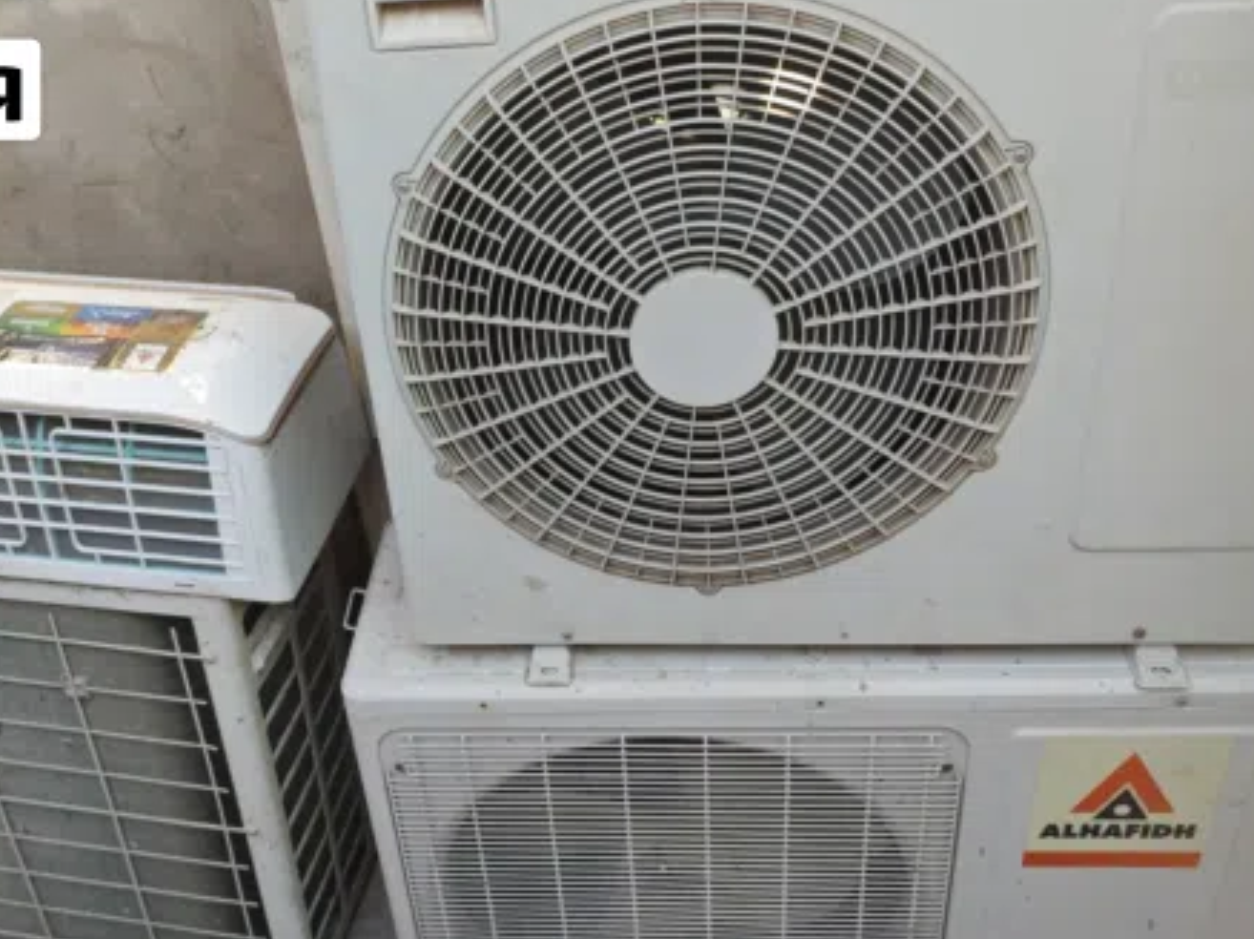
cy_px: 553
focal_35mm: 38
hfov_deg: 48.6
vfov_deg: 37.6
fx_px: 1376
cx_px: 472
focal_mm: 4.94
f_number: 1.59
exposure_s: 1/100
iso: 64
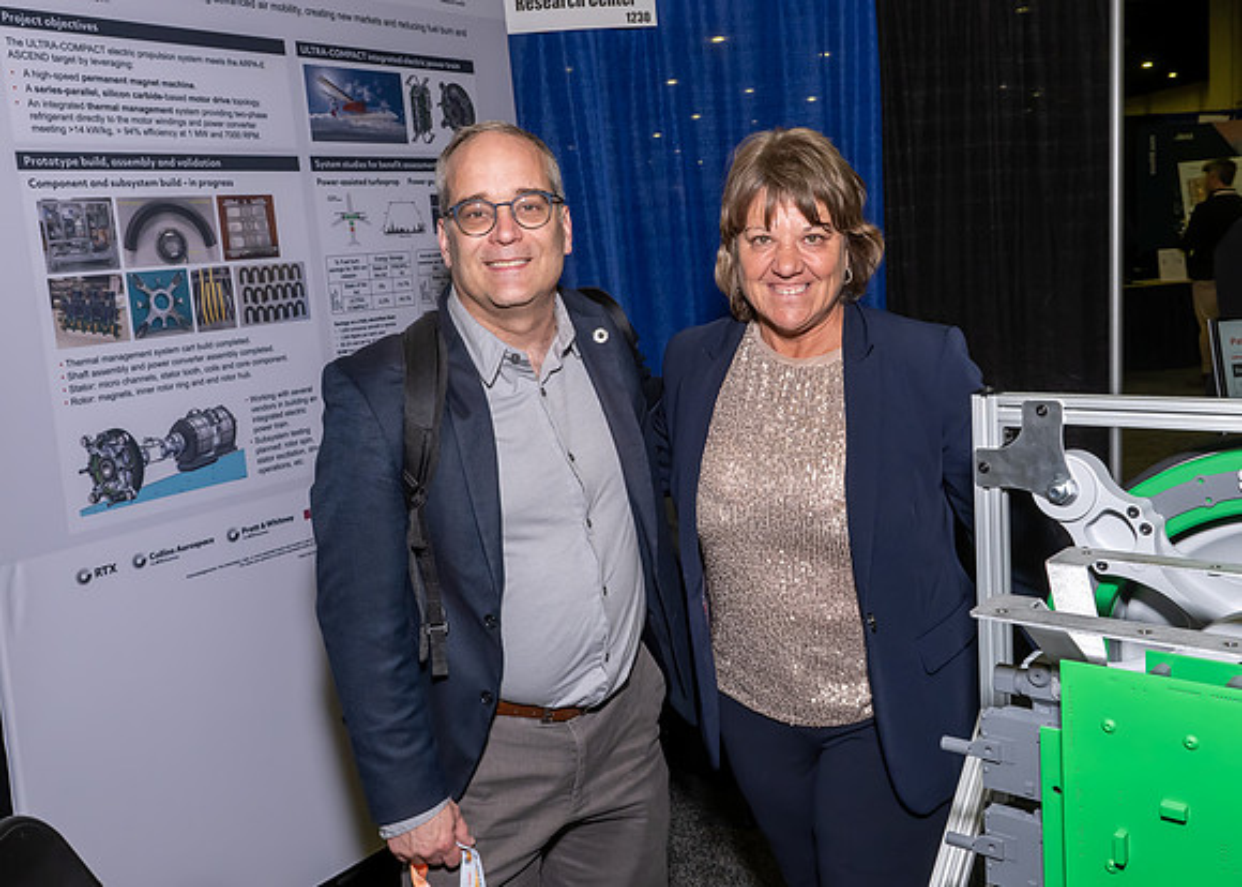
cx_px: 623
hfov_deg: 58.1
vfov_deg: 43.2
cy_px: 404
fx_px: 1118
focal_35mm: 32
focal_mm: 18
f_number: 8
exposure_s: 1/250
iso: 800
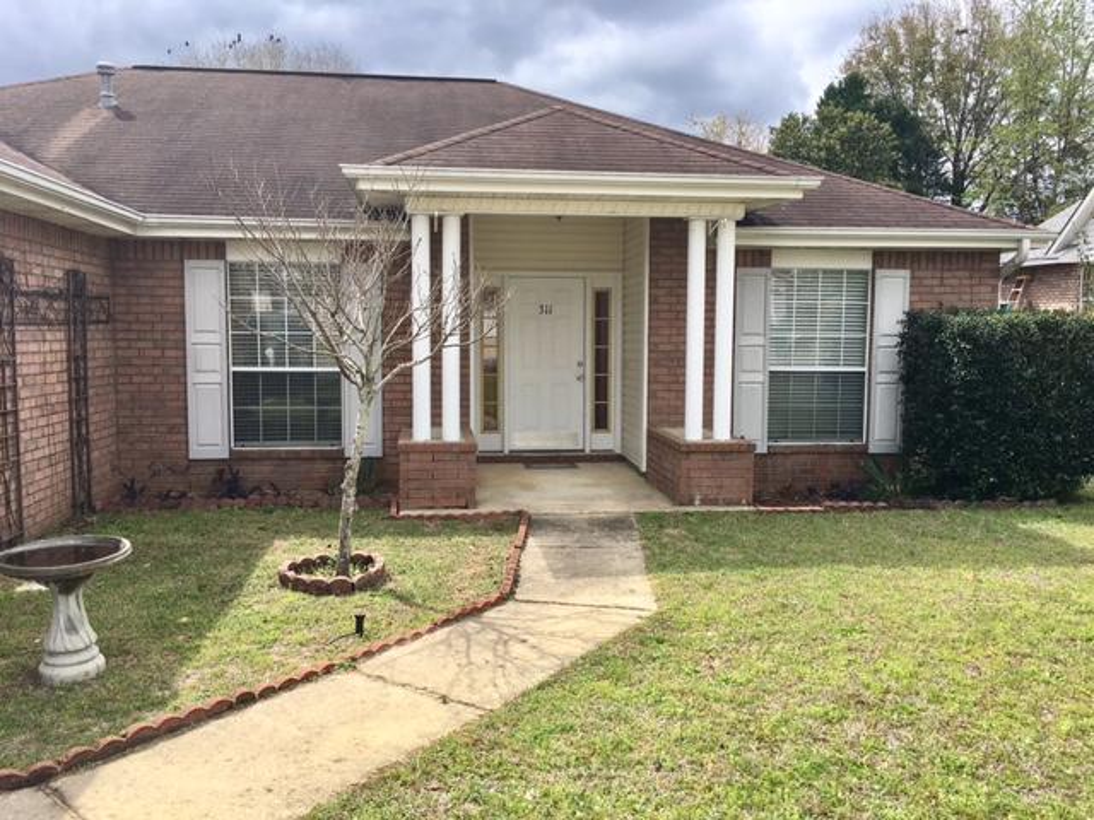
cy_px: 410
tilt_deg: -4.3
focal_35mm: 29
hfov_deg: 61.7
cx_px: 547
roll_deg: -1.3
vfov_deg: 48.2
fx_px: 917
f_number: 2.2
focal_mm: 4.15
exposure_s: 1/927
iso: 25
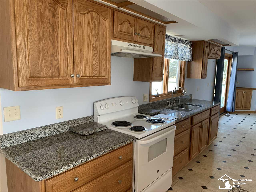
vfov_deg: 53.1
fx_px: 192
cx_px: 128
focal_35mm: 26
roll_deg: -1.2
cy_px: 96
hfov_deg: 67.3
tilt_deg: -6.2
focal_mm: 4.25
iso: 80
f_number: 1.8
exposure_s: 1/60
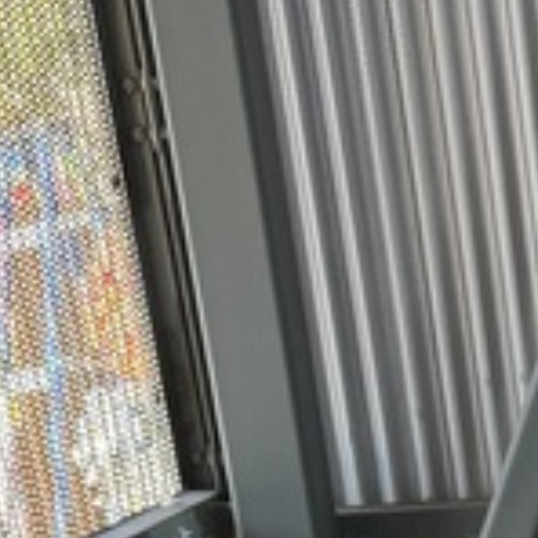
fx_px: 2585
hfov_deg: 11.2
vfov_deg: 9.4
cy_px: 1599
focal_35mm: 147
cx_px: 920
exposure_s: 1/218
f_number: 1.78
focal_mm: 6.76
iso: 160
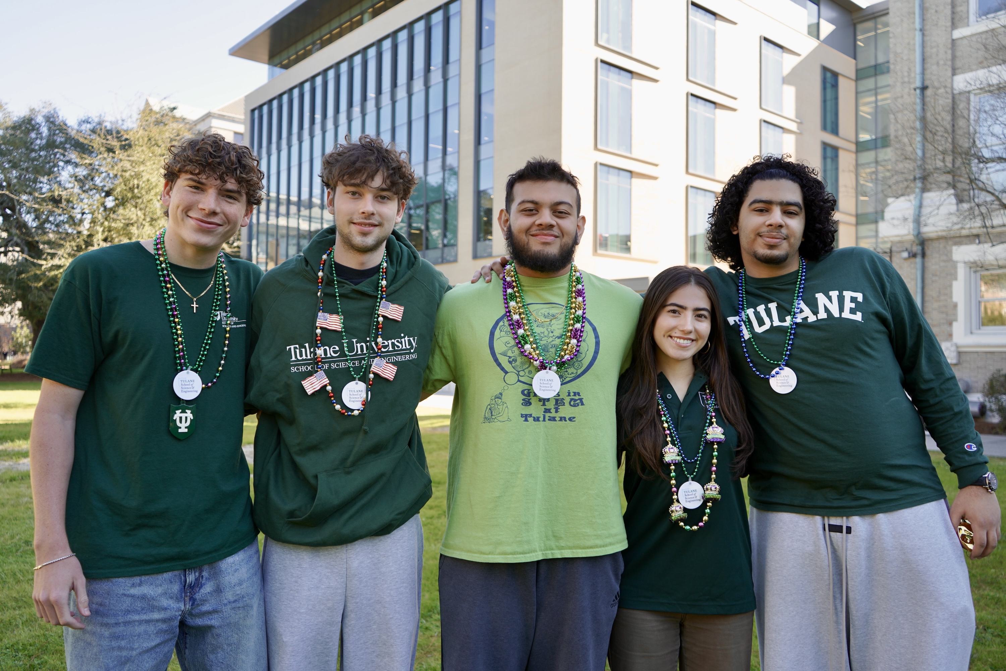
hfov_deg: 65.5
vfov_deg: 46.4
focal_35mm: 28
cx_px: 503
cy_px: 336
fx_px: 782
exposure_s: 1/160
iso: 100
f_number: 4
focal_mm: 28
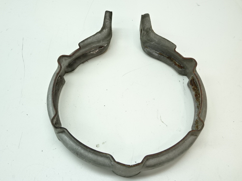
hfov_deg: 46.8
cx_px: 121
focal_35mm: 40
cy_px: 90
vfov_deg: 36.0
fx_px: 280
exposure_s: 1/40
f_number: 4
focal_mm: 6.8
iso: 125
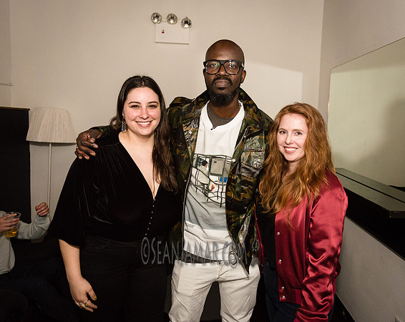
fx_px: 340
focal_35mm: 28
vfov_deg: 50.7
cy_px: 152
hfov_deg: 61.5
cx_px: 223
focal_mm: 24
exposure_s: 1/640
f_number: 4
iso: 4000
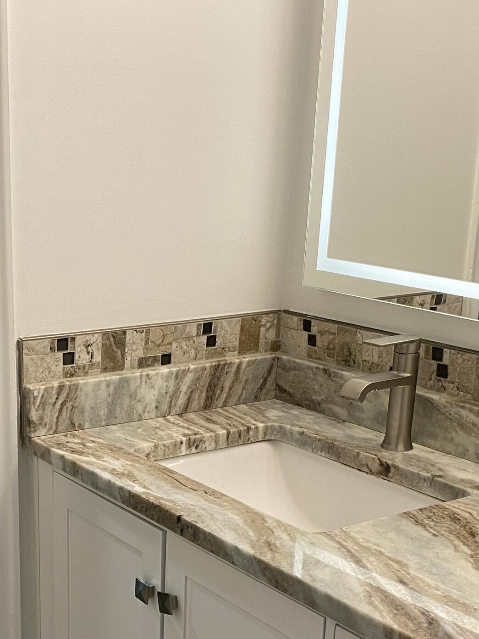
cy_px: 479
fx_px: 1033
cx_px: 109
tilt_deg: -18.7
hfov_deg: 25.7
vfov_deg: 33.7
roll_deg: -0.9
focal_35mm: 56
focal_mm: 4.25
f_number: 1.8
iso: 80
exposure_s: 1/60
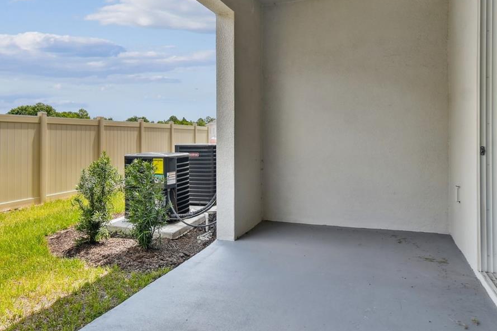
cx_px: 206
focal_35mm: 27
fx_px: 373
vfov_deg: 47.6
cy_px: 131
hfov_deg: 66.9
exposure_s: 1/160
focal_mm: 10
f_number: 7.1
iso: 100
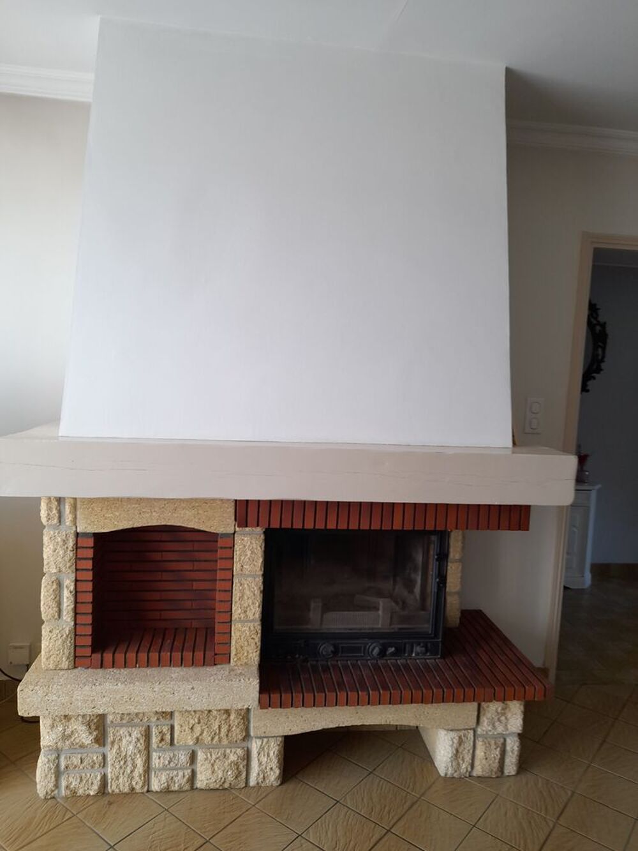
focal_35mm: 25
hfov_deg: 54.9
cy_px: 426
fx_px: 614
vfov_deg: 69.4
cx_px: 319
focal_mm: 4.6
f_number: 2
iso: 64
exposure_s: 1/50
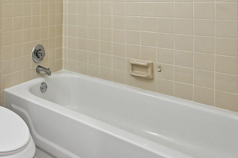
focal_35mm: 36
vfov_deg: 34.1
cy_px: 5
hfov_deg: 47.0
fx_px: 238
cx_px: 17
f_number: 10
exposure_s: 1/80
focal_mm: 14
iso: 2500
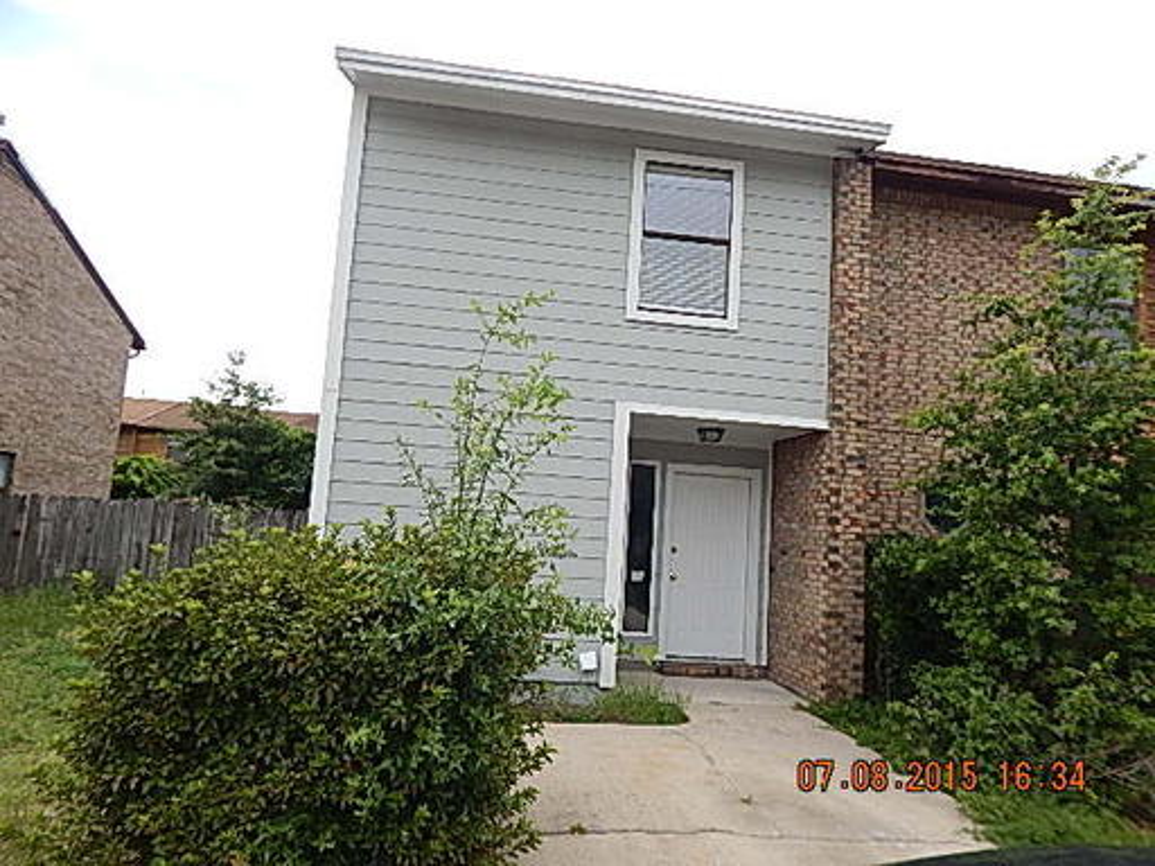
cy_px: 433
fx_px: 767
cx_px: 578
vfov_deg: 58.9
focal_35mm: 23
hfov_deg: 73.9
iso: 125
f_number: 3
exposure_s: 1/400
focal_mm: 4
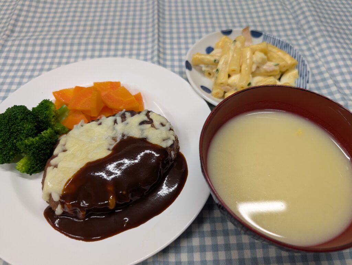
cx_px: 176
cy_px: 132
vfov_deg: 56.9
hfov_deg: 71.5
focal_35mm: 24
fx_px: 244
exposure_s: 1/40
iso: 27
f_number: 1.68
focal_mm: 6.9
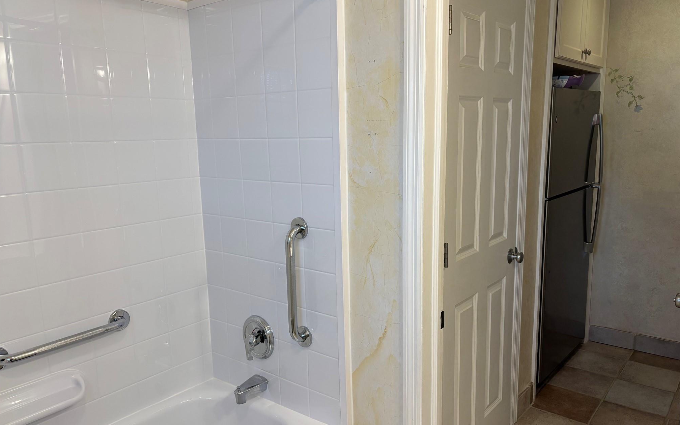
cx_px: 336
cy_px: 230
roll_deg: +1.3
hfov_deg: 66.5
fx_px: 519
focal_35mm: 28
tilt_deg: -11.0
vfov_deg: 44.5
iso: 100
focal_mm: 5.96
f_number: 1.6
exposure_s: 1/120
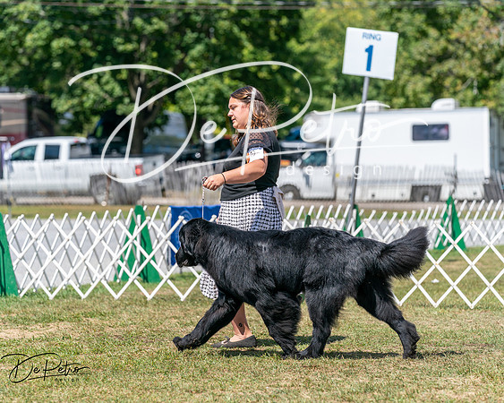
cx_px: 252
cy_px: 202
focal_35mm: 162
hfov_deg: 11.9
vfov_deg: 9.5
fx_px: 2418
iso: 200
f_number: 4.5
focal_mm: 144
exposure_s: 1/1600
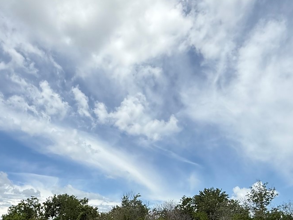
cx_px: 102
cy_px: 226
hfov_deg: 53.1
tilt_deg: +4.7
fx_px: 288
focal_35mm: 34
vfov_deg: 36.9
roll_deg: -0.5
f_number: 2.2
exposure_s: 1/2841
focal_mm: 2.22
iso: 50
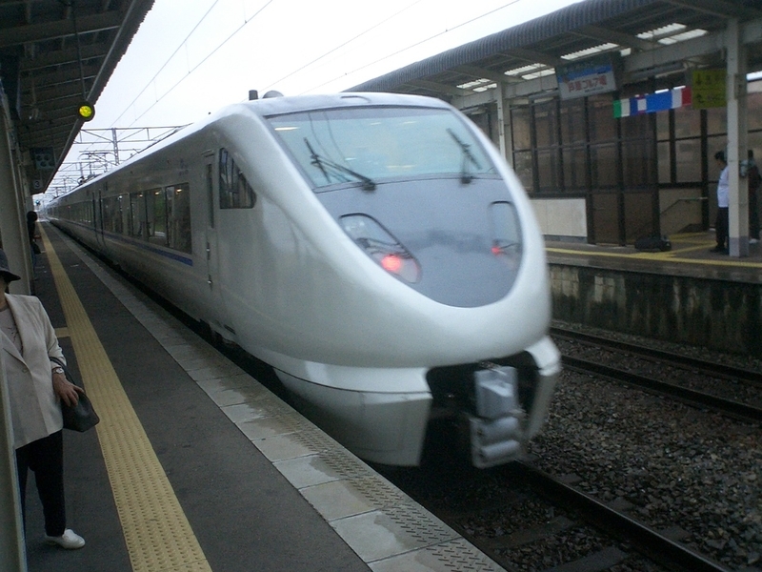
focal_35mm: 37
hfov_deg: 50.1
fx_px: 814
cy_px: 286
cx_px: 381
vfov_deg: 38.7
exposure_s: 1/80
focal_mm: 5.6
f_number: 3.5
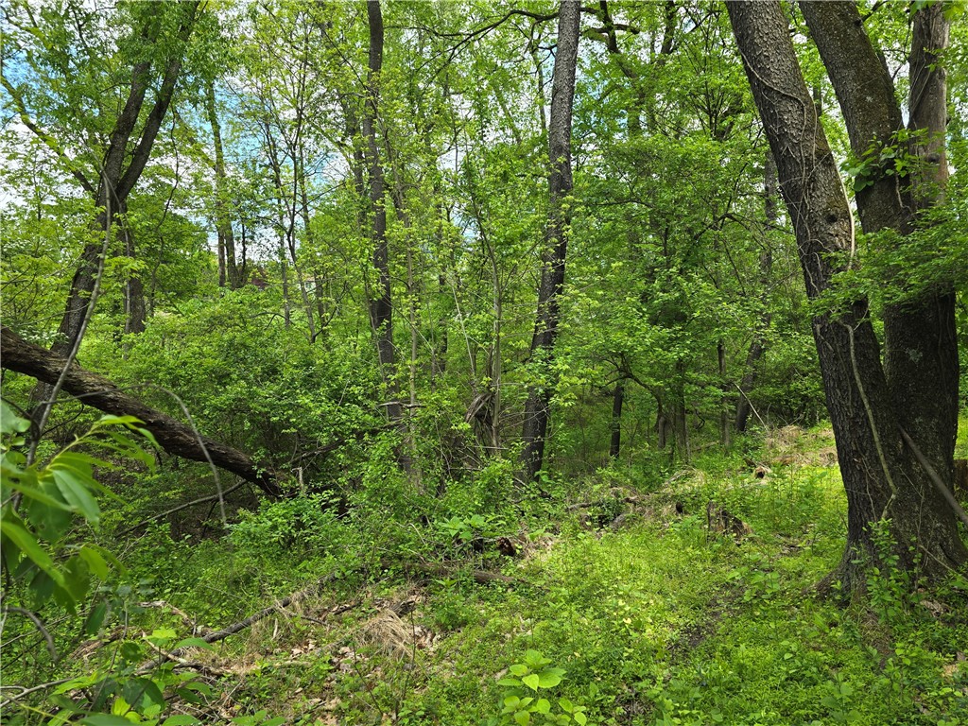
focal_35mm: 23
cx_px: 484
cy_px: 363
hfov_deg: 73.9
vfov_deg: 58.9
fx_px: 643
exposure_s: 1/180
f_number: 1.7
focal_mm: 6.3
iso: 16
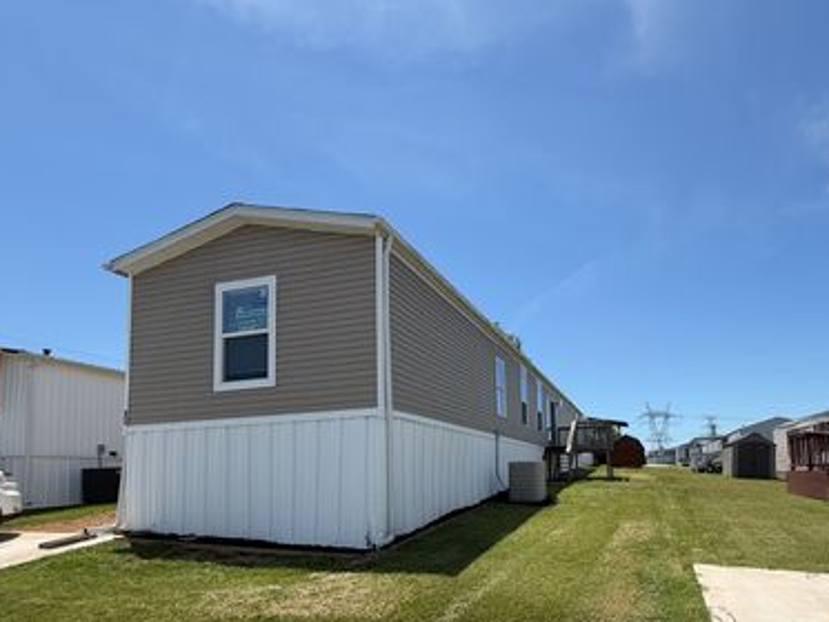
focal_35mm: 20
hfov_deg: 79.9
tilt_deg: +2.7
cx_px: 530
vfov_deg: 63.5
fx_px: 479
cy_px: 438
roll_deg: +1.4
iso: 20
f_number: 2.2
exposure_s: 1/985
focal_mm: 2.22
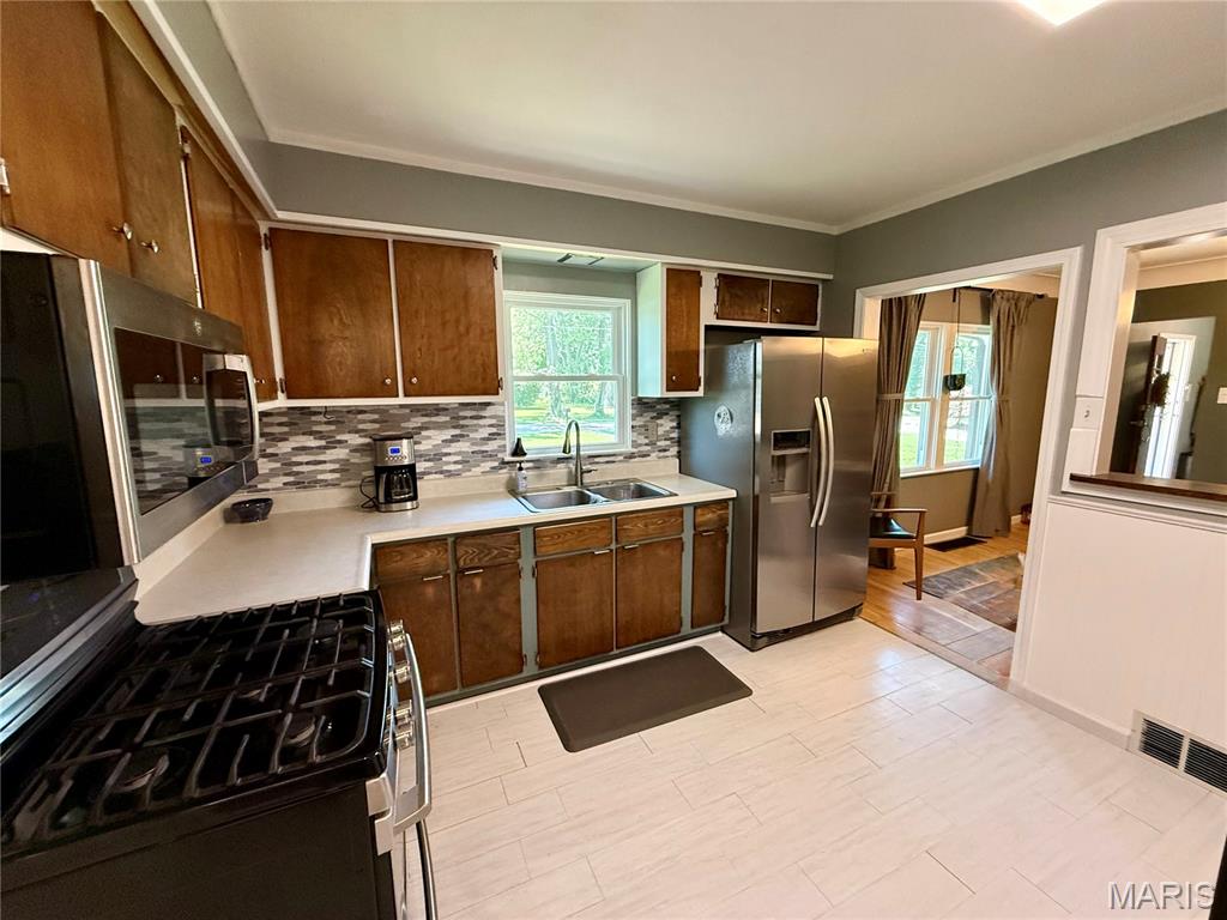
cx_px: 614
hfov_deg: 102.1
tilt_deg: -8.1
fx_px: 496
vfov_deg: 85.7
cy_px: 460
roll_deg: +0.9
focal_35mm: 14
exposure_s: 1/120
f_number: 2.2
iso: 640
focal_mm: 2.22
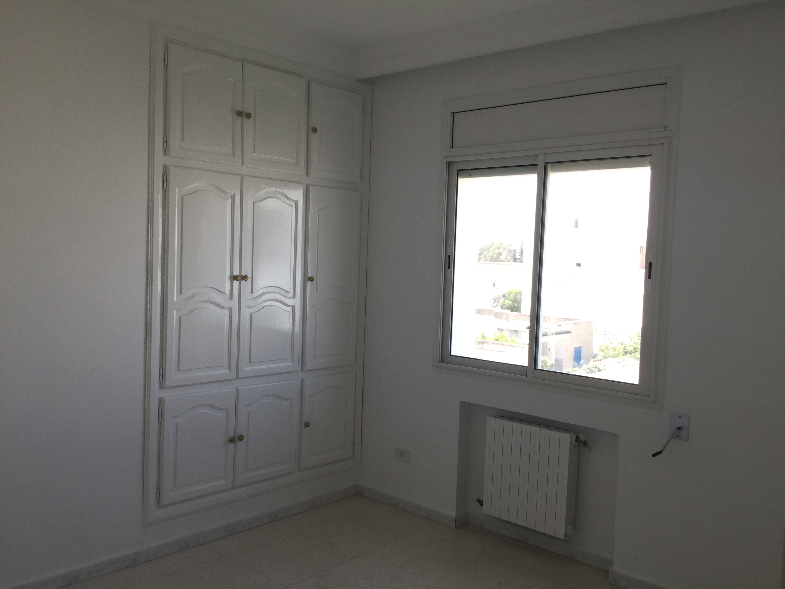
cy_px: 294
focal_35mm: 31
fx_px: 703
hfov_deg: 58.4
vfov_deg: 45.4
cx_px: 392
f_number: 2.4
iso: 25
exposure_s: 1/114
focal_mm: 3.3
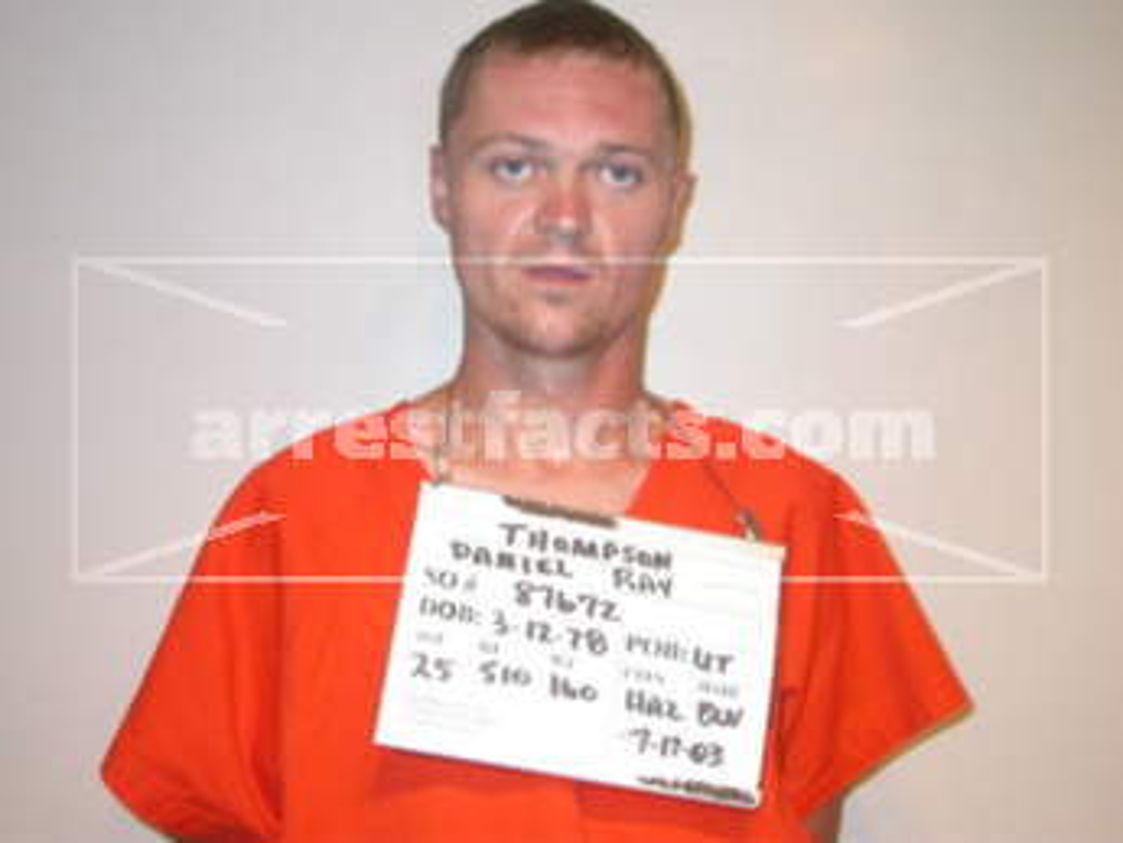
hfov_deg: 36.8
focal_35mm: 52
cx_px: 562
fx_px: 1688
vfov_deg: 28.0
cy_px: 422
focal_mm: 10.9
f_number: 2.9
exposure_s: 1/60.9
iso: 100
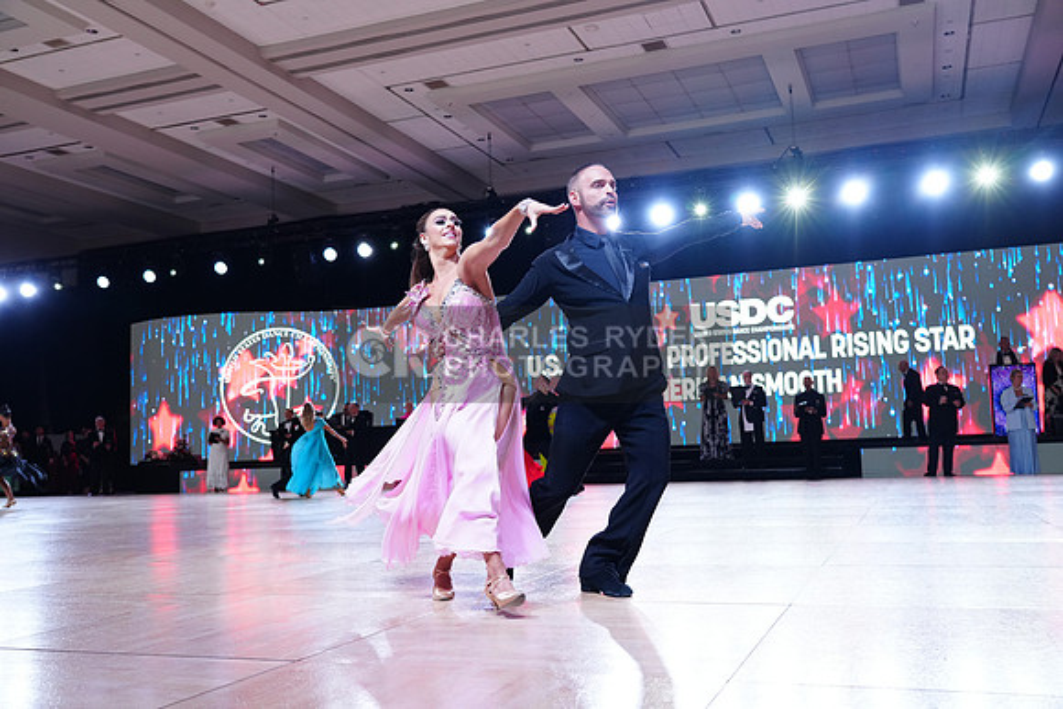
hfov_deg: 57.2
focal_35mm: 33
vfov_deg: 40.0
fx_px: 975
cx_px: 532
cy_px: 354
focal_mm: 33
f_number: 4
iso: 1250
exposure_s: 1/500
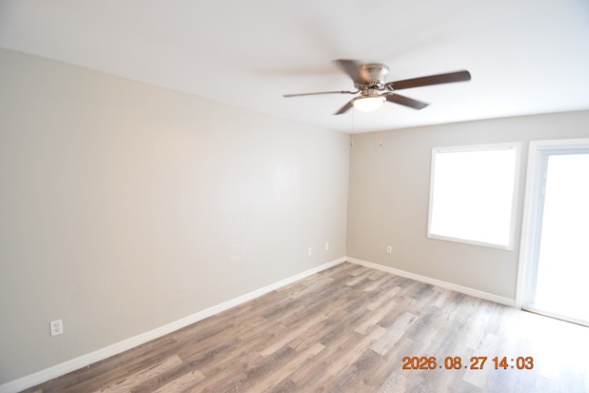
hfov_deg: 100.4
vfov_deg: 77.3
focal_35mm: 15
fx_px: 245
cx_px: 294
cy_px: 196
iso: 1400
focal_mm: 10
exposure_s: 1/60
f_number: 3.5
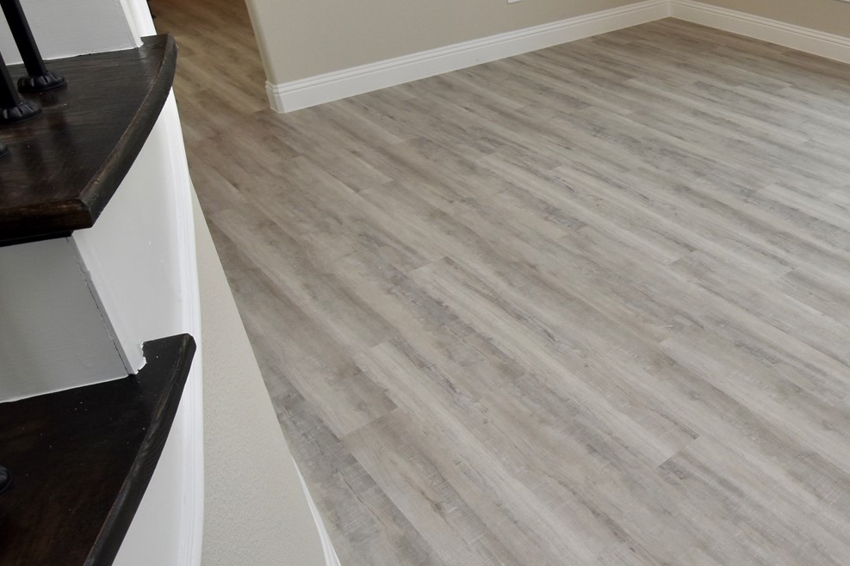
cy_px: 178
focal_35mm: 33
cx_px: 756
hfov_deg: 51.0
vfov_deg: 39.4
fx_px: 779
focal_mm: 10
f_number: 5.6
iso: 220
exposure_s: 1/125
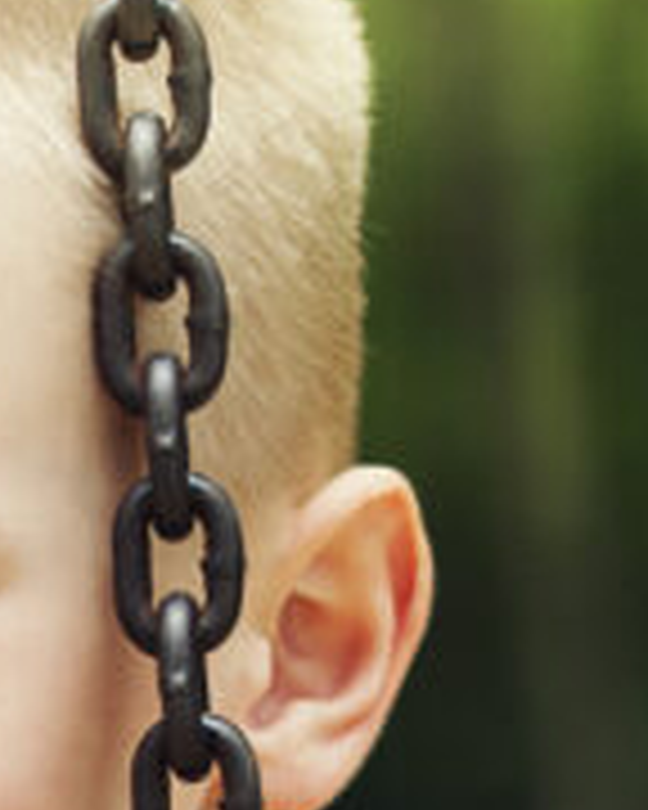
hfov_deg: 5.5
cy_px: 929
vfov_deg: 7.2
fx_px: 6401
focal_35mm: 267
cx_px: -1287
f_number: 2.2
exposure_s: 1/200
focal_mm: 50
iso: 100
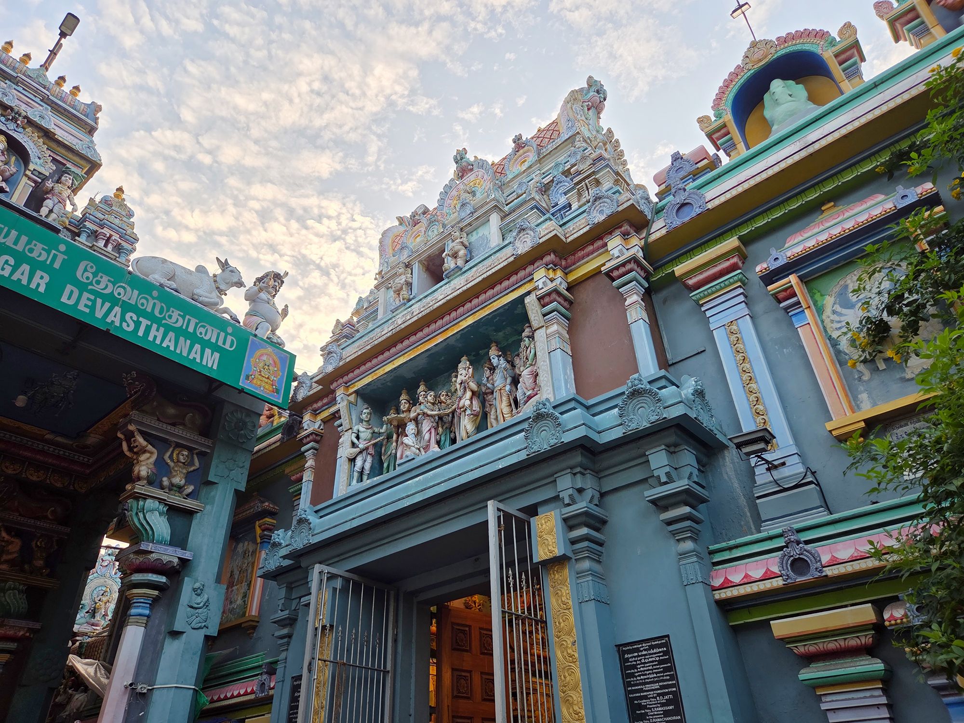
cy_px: 362
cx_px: 482
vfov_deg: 58.9
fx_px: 641
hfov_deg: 73.9
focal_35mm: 23
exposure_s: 1/111
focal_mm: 5.4
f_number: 1.8
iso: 25
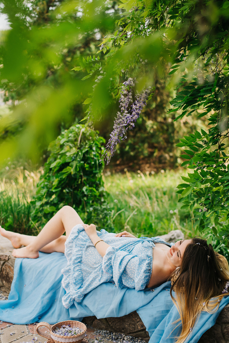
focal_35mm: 54
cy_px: 166
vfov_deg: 36.9
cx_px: 114
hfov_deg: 25.1
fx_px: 515
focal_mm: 50
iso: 160
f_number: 2.5
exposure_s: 1/640
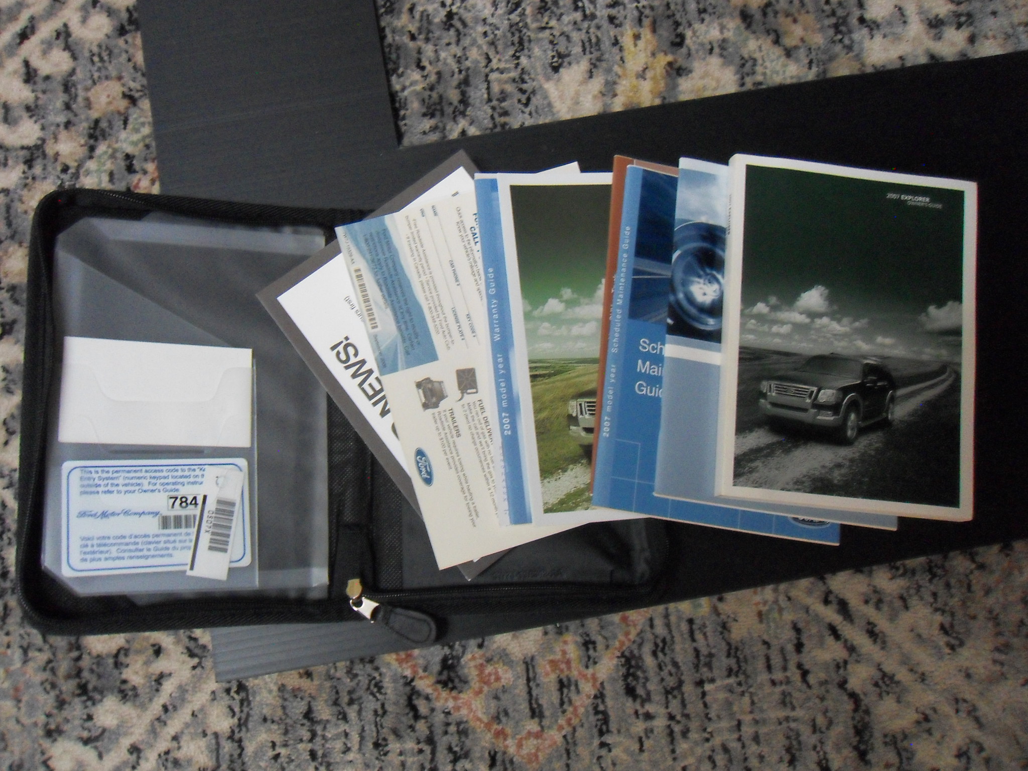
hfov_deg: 52.6
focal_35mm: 35
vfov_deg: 40.7
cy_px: 386
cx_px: 514
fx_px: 1039
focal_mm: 6.3
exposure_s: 1/20
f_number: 3.5
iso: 400
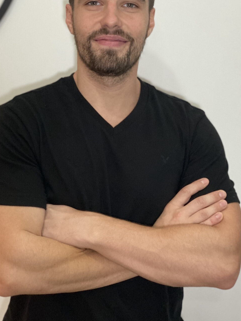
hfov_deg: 21.3
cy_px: 135
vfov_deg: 28.1
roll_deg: -3.0
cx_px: 113
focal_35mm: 69
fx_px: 640
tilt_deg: -5.8
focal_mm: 6
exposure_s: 1/30
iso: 320
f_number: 2
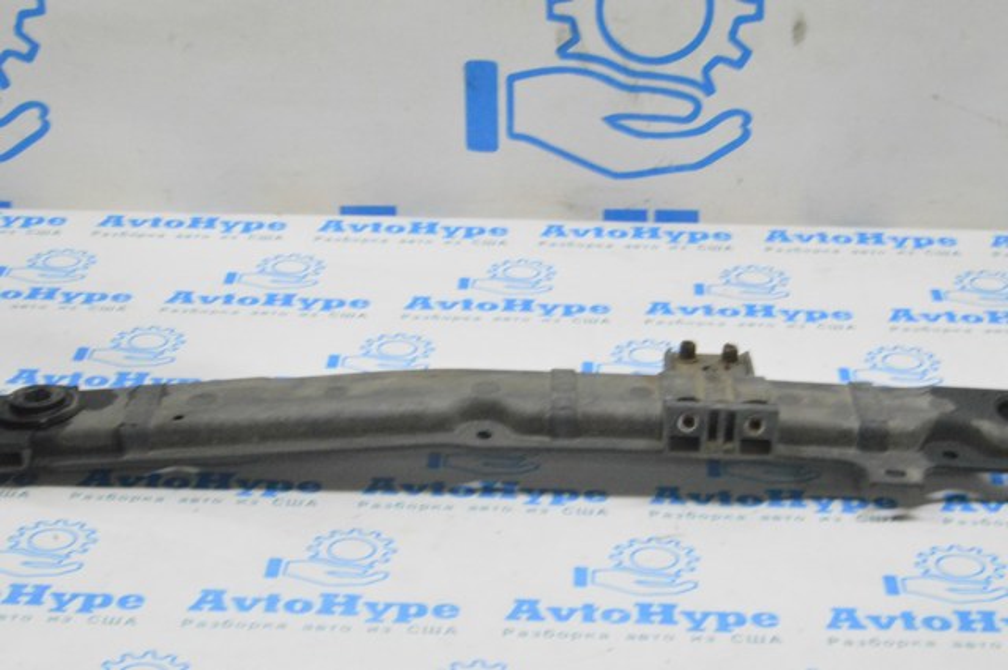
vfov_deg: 16.5
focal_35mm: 82
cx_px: 504
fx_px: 2307
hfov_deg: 24.6
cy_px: 335
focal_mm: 55
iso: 6400
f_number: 20
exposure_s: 1/15
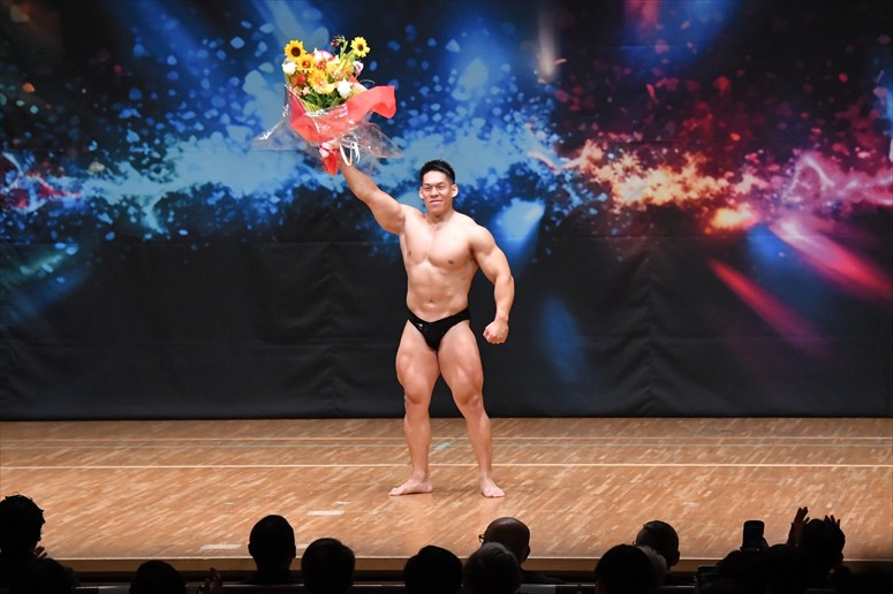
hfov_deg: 11.8
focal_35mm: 174
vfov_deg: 7.9
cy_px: 297
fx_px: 4314
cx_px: 446
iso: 6400
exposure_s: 1/400
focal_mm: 116
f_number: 5.6
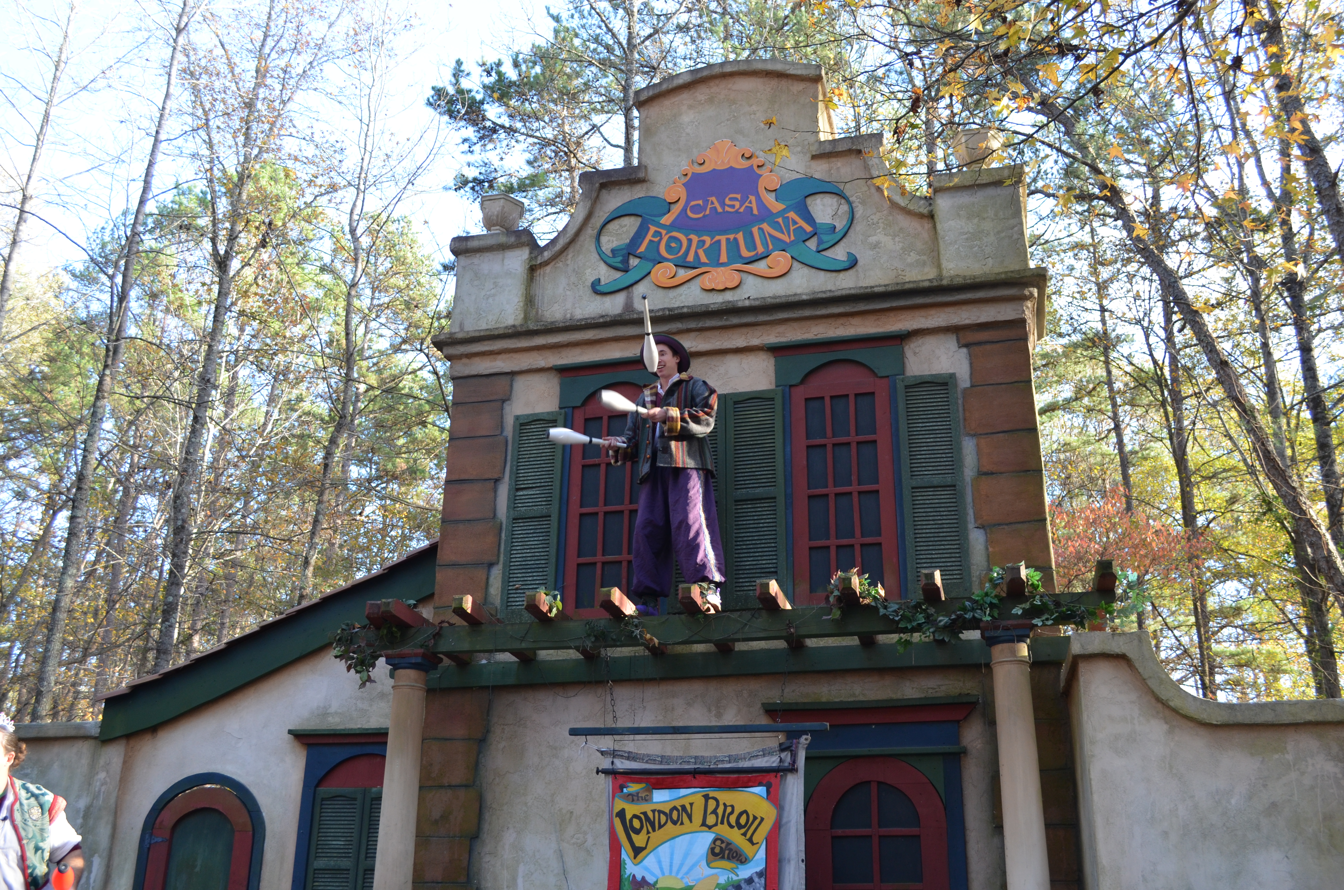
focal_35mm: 33
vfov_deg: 39.8
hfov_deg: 57.3
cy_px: 445
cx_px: 672
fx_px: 1229
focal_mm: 22
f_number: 5.6
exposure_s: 1/125
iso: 400
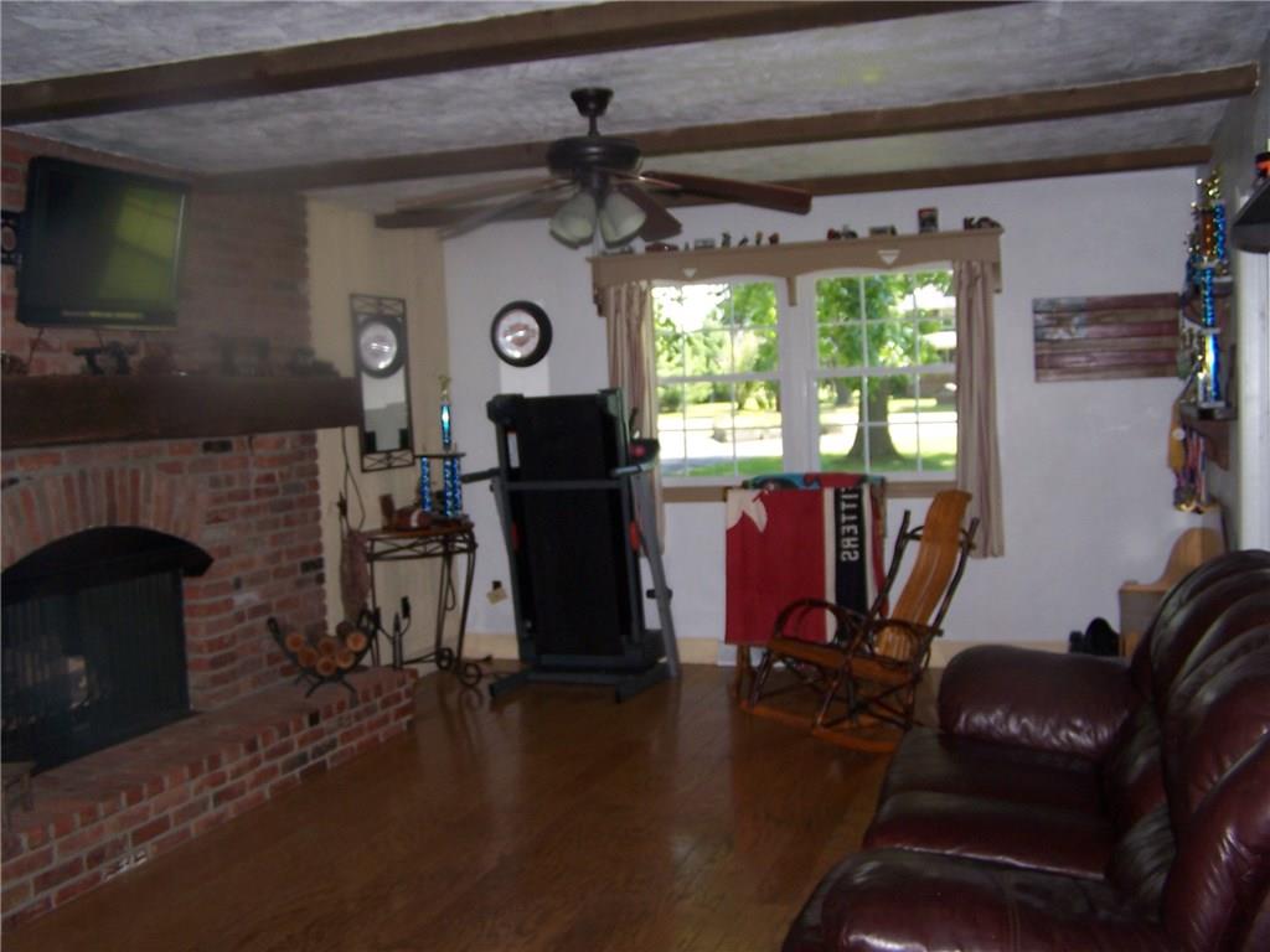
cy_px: 476
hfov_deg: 49.0
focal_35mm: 38
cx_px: 635
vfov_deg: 37.7
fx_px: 1394
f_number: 2.8
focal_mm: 6.3
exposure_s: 1/60
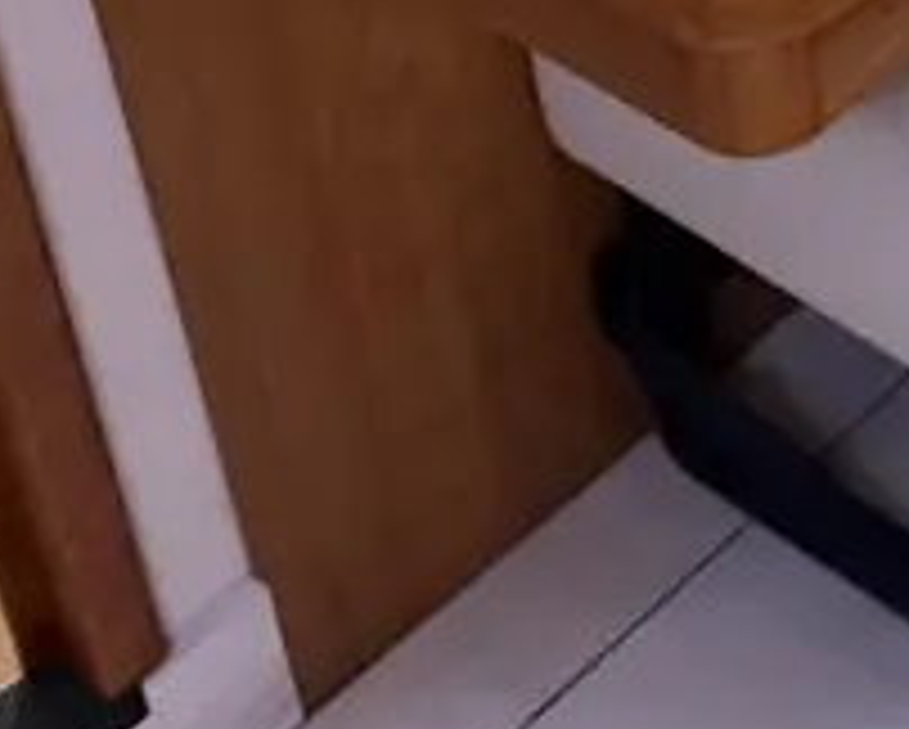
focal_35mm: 118
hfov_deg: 14.9
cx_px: 1431
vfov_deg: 12.2
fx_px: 3178
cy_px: -511
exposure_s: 1/72
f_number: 1.78
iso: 200
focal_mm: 6.76
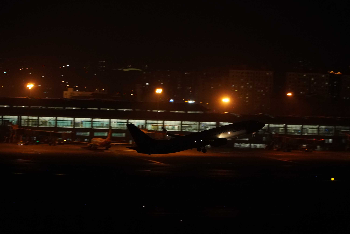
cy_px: 117
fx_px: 1531
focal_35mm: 158
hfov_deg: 13.0
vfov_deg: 8.7
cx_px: 175
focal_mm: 105
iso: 3200
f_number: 4
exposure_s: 1/160
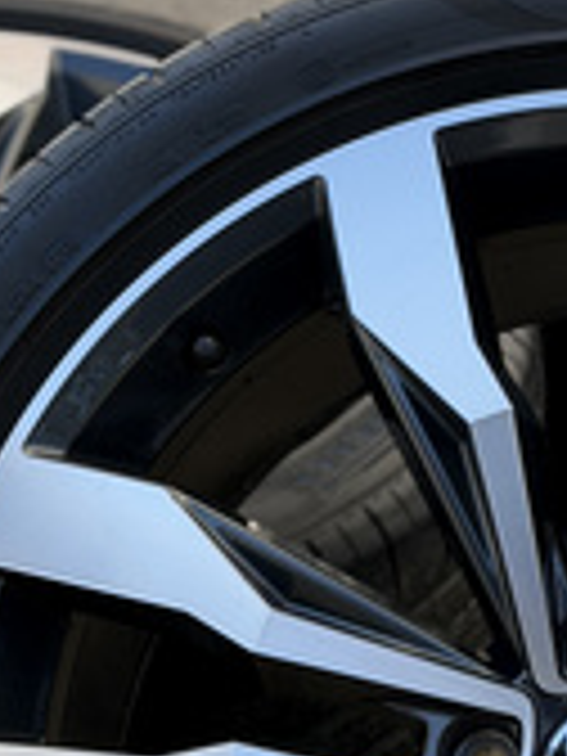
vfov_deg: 13.8
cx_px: 637
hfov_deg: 10.2
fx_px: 3123
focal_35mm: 143
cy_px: 572
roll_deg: -4.1
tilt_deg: -33.2
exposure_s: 1/951
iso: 64
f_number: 1.78
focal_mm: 6.76
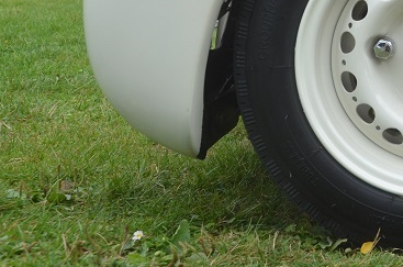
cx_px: 530
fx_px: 1095
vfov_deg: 13.6
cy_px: -36
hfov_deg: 19.2
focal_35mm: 98
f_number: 8
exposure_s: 1/250
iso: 200
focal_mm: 24
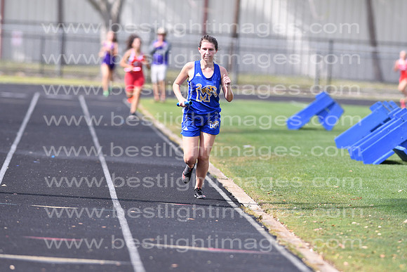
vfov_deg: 3.1
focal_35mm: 450
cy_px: 136
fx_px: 5088
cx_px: 204
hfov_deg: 4.6
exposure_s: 1/1250
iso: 200
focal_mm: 300
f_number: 4
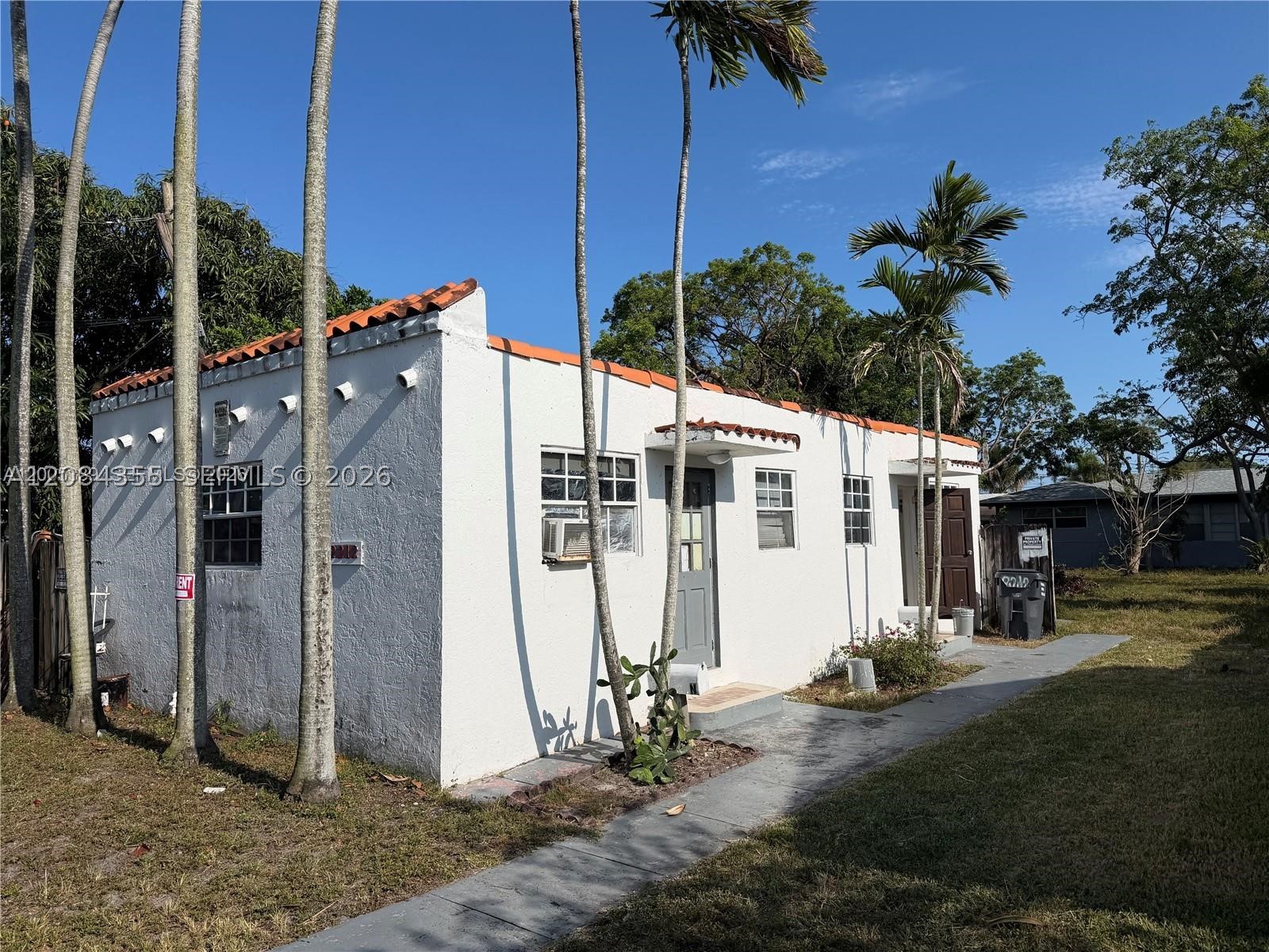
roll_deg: +1.8
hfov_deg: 71.6
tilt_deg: +3.7
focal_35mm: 24
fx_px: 880
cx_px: 634
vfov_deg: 56.8
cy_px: 476
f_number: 1.78
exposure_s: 1/11905
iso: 80
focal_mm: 6.76
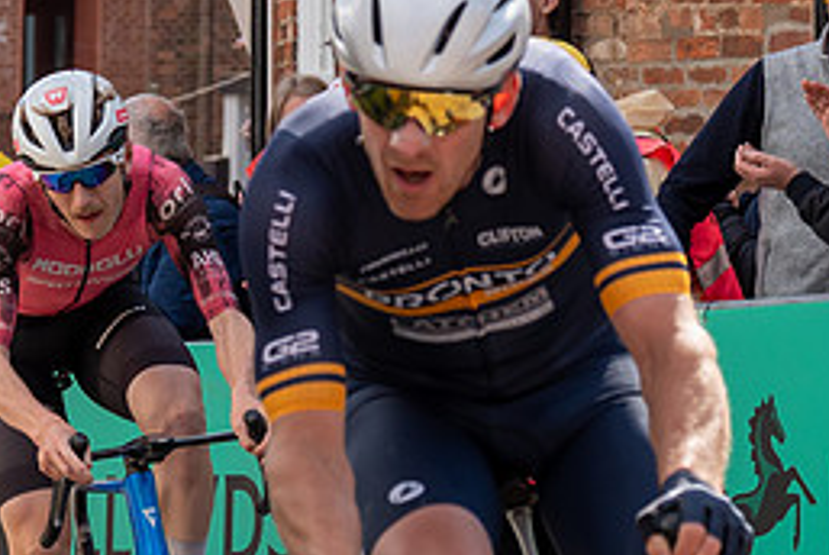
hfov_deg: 6.6
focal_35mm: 312
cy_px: 8
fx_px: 7193
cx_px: -29
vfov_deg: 4.4
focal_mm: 70
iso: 250
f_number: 5
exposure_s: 1/1000
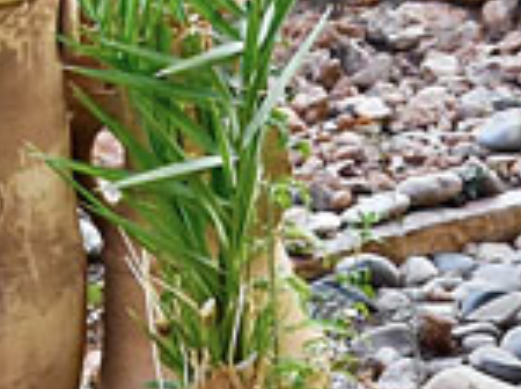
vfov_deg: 7.1
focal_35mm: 208
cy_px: 264
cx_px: 323
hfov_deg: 9.5
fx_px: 3126
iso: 800
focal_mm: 18
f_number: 7.1
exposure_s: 1/200
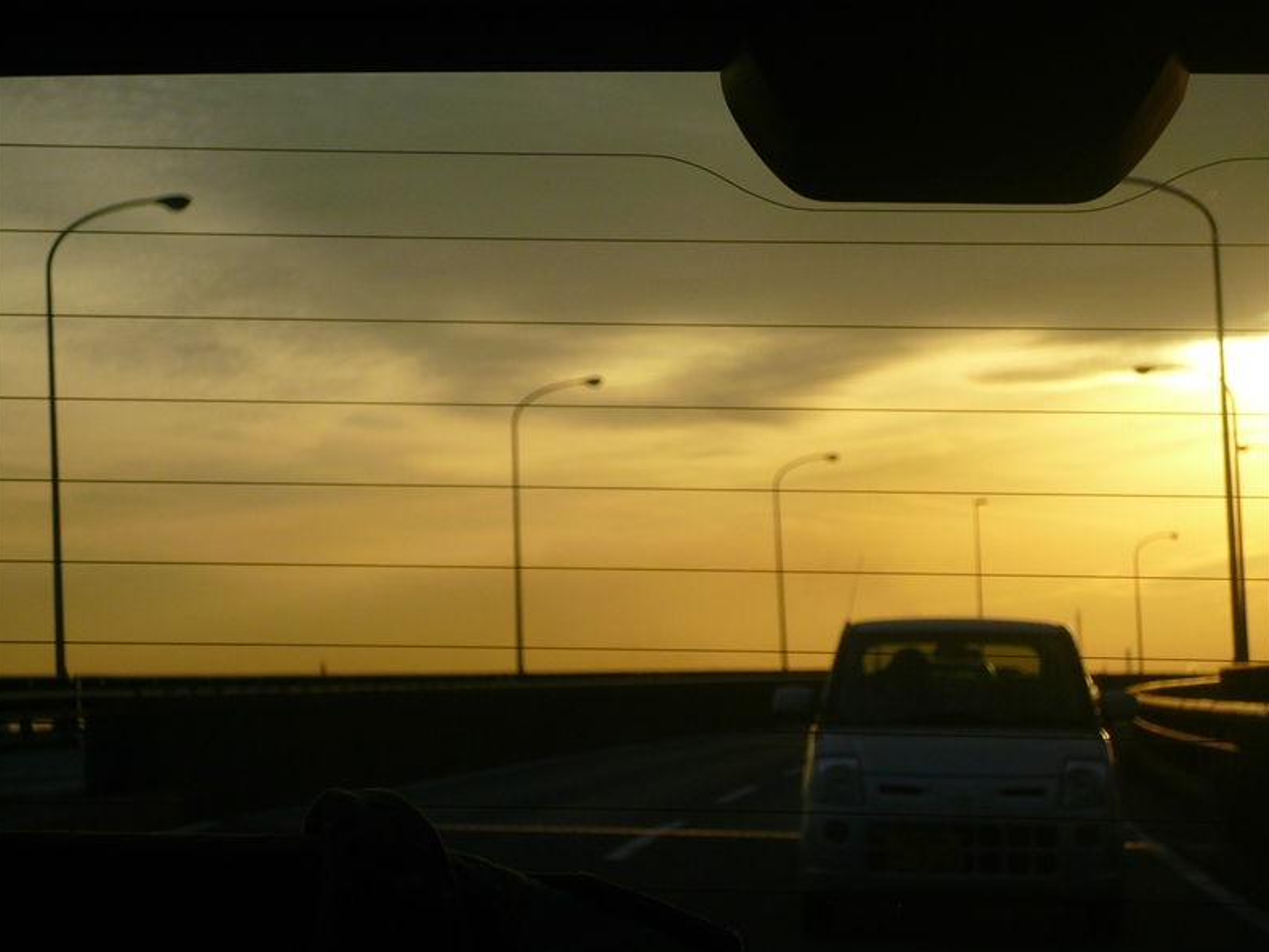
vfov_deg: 15.7
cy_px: 478
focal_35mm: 94
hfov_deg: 20.9
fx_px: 3448
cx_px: 634
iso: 100
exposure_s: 1/160
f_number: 5.3
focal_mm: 15.5
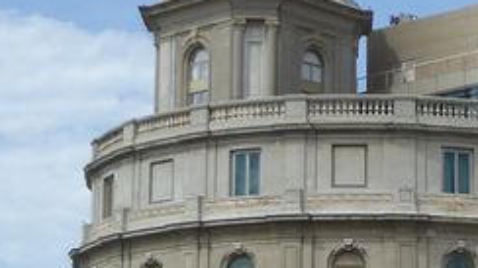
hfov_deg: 13.9
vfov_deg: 8.1
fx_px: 1900
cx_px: 590
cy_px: 246
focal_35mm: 150
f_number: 3.8
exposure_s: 1/1000
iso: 80
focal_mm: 7.2
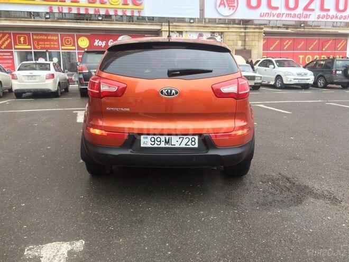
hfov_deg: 61.7
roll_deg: +0.8
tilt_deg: -10.2
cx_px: 174
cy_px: 131
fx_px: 292
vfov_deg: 48.2
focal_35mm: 29
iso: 32
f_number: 2.2
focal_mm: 4.15
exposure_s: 1/134
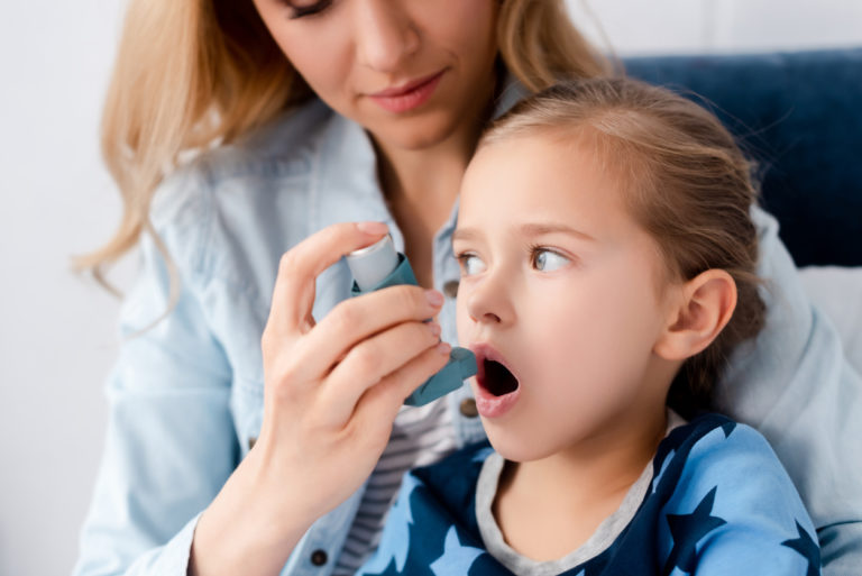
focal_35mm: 50
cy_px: 288
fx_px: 1198
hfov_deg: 39.6
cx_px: 431
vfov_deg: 27.0
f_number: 3.2
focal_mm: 50
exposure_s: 1/100
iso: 500
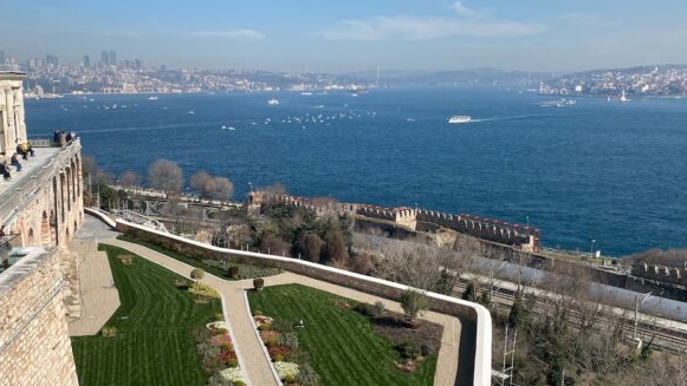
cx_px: 310
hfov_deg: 51.5
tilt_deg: -10.7
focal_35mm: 39
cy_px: 207
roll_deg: +1.0
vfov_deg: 30.4
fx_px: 711
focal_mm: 4.25
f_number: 1.8
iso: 32
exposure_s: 1/3731
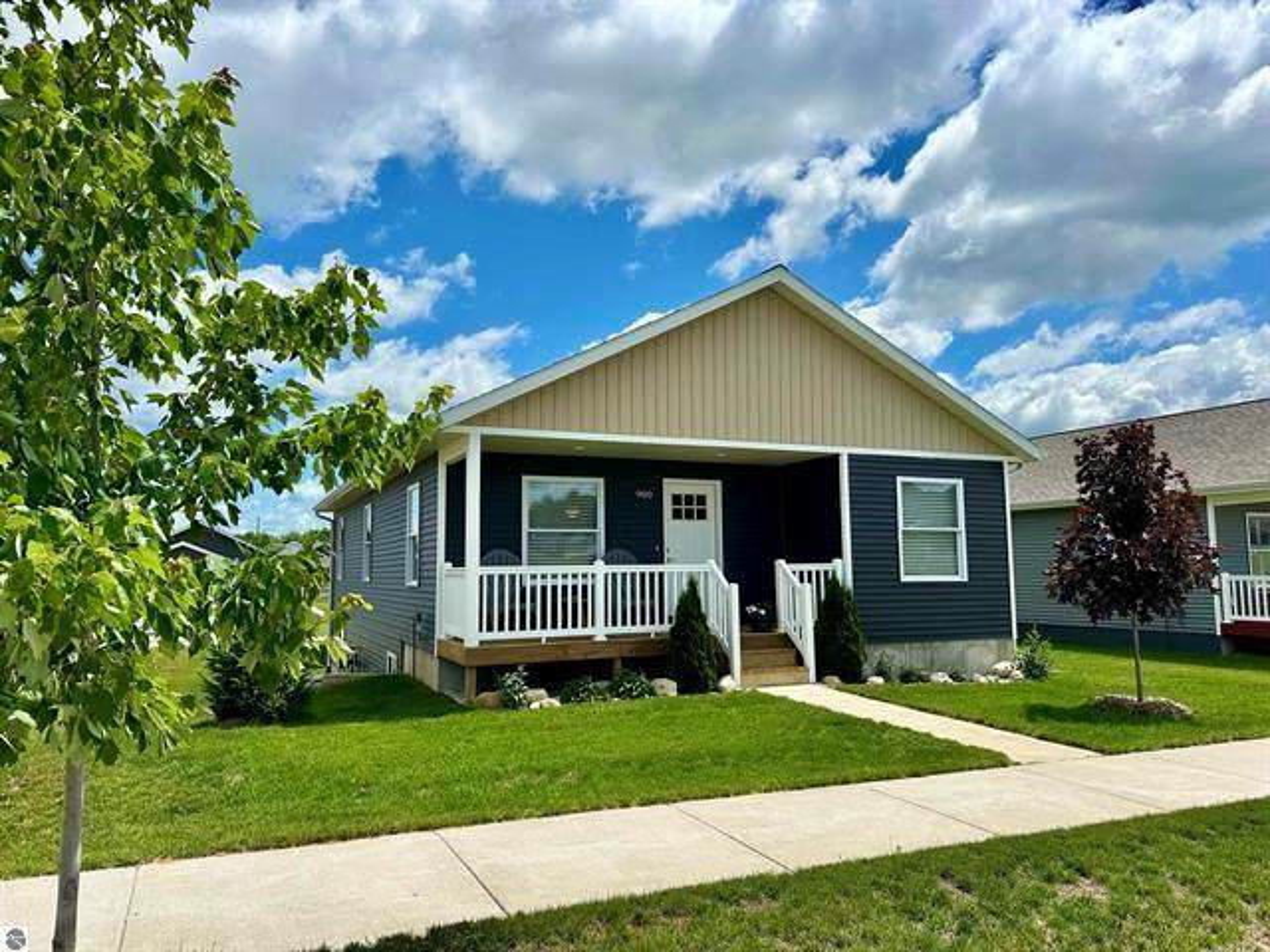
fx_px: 881
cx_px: 635
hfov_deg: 71.6
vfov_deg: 56.8
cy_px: 476
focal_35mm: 24
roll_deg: +0.2
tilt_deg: +5.5
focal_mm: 6.86
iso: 80
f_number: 1.78
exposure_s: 1/8197
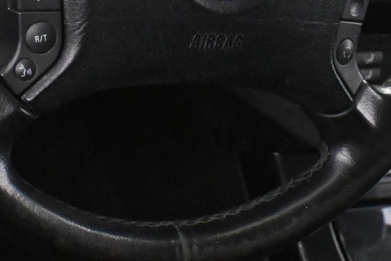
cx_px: 196
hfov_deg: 14.5
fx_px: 1542
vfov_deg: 9.4
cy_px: -101
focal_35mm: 142
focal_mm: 28
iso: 11400
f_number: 4.5
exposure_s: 1/60
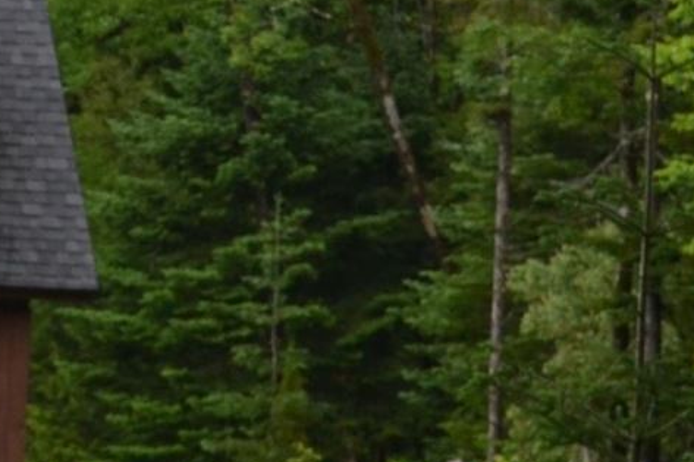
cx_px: -703
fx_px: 6012
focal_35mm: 312
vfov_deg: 4.4
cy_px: 131
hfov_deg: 6.4
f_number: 4.8
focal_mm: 32
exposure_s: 1/125
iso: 100
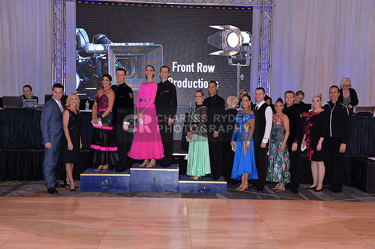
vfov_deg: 29.2
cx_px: 188
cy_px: 124
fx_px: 478
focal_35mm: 46
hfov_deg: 42.8
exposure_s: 1/250
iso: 1600
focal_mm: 46
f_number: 5.6
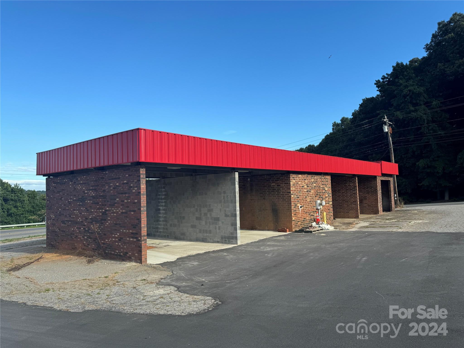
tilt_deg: +2.9
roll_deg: +2.4
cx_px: 232
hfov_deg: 71.6
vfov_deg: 56.8
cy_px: 174
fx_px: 322
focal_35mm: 24
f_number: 1.78
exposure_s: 1/2331
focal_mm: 6.76
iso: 80
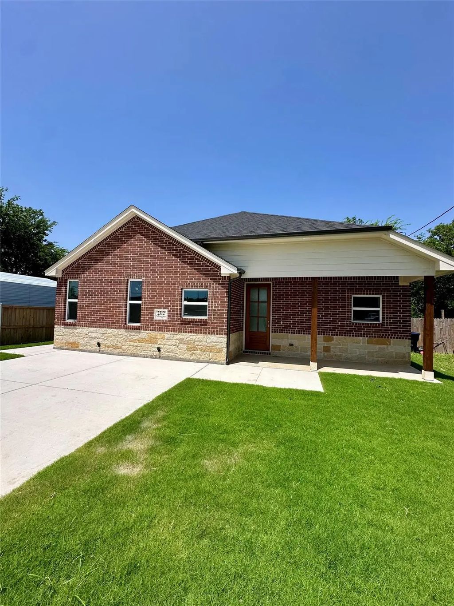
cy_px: 303
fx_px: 245
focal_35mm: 14
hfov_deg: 85.7
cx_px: 227
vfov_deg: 102.1
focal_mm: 2.22
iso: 40
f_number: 2.2
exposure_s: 1/2132
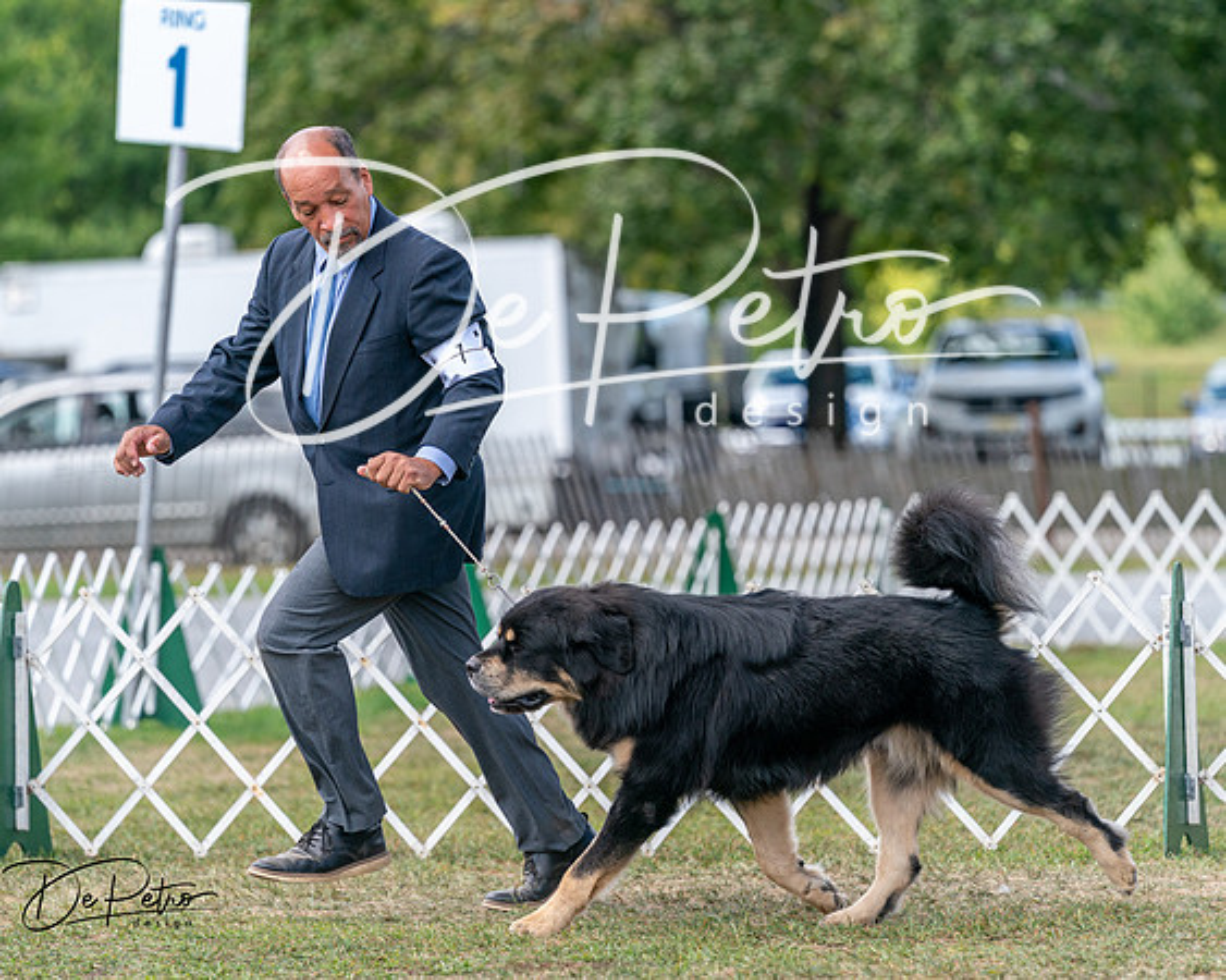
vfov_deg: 7.3
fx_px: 7721
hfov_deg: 9.1
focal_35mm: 213
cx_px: 613
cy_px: 490
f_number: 4
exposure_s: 1/1250
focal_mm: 189
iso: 400
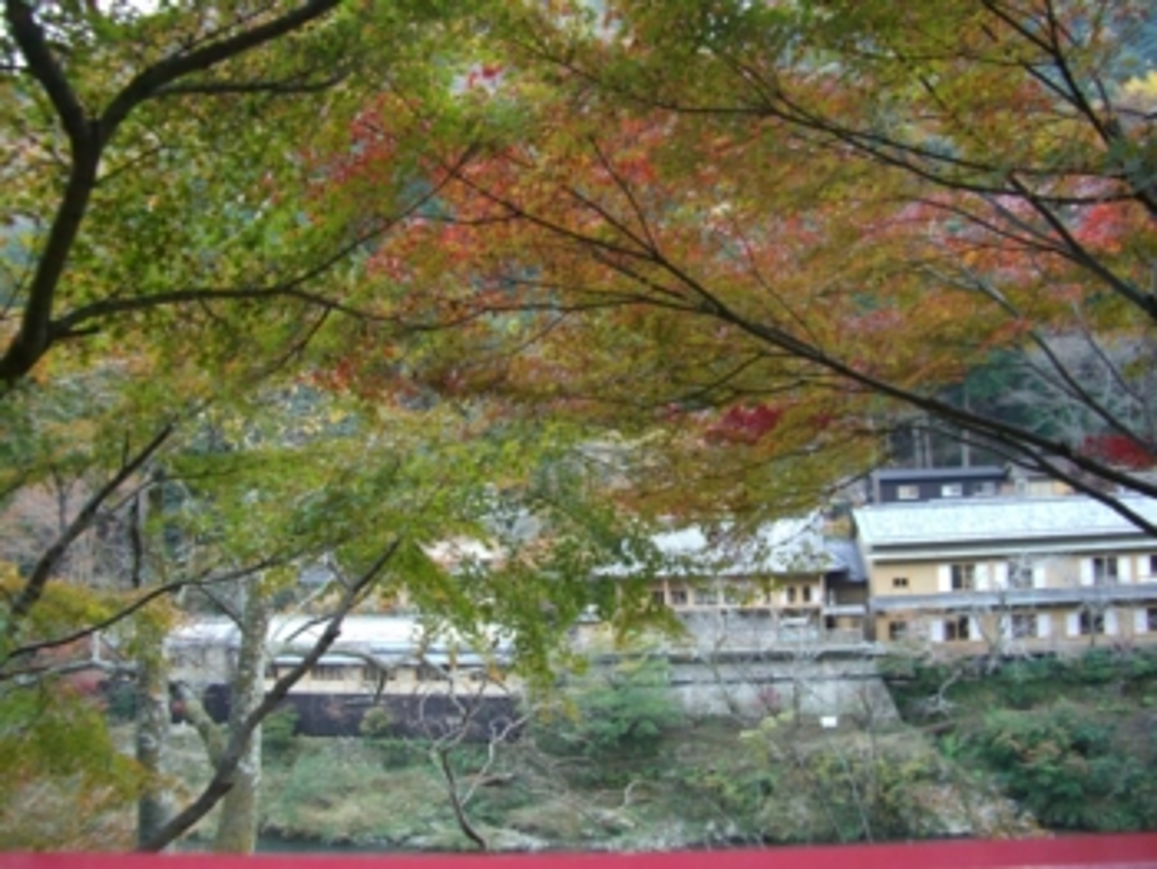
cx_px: 578
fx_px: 1271
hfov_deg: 48.9
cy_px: 434
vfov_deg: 37.8
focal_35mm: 38
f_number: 2.8
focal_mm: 7.9
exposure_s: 1/100
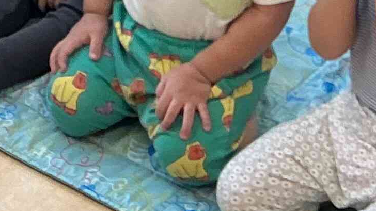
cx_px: 304
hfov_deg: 12.3
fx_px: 1744
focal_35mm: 175
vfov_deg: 6.5
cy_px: -331
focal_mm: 3
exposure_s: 1/120
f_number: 1.8
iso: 32
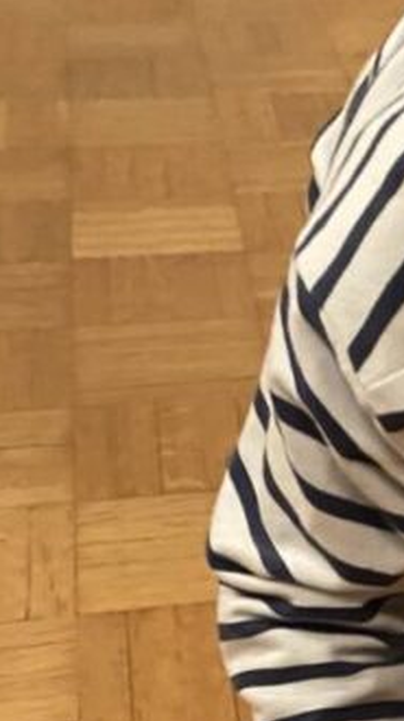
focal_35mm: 88
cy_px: 856
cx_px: 799
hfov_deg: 12.2
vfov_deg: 22.4
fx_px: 1680
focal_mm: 4.25
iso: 400
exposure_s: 1/33
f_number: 1.8
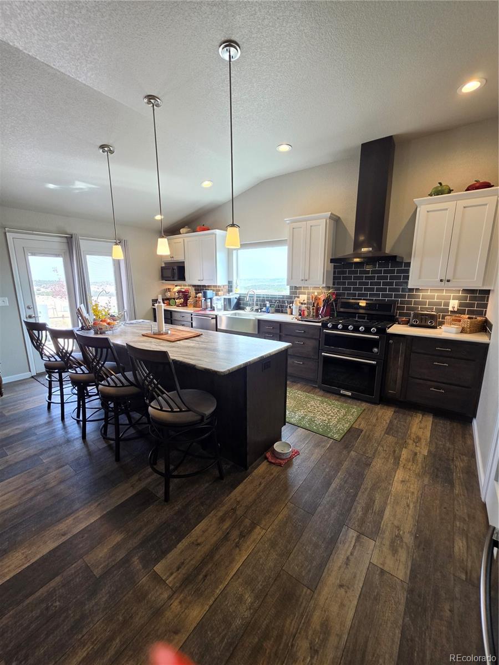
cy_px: 332
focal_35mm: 13
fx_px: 250
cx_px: 250
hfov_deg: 89.9
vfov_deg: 106.2
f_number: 1.9
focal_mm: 2.2
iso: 100
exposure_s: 1/120
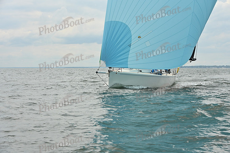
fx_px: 447
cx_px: 115
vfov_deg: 19.5
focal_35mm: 70
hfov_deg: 28.8
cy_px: 76
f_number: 8
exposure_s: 1/1600
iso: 320
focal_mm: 70
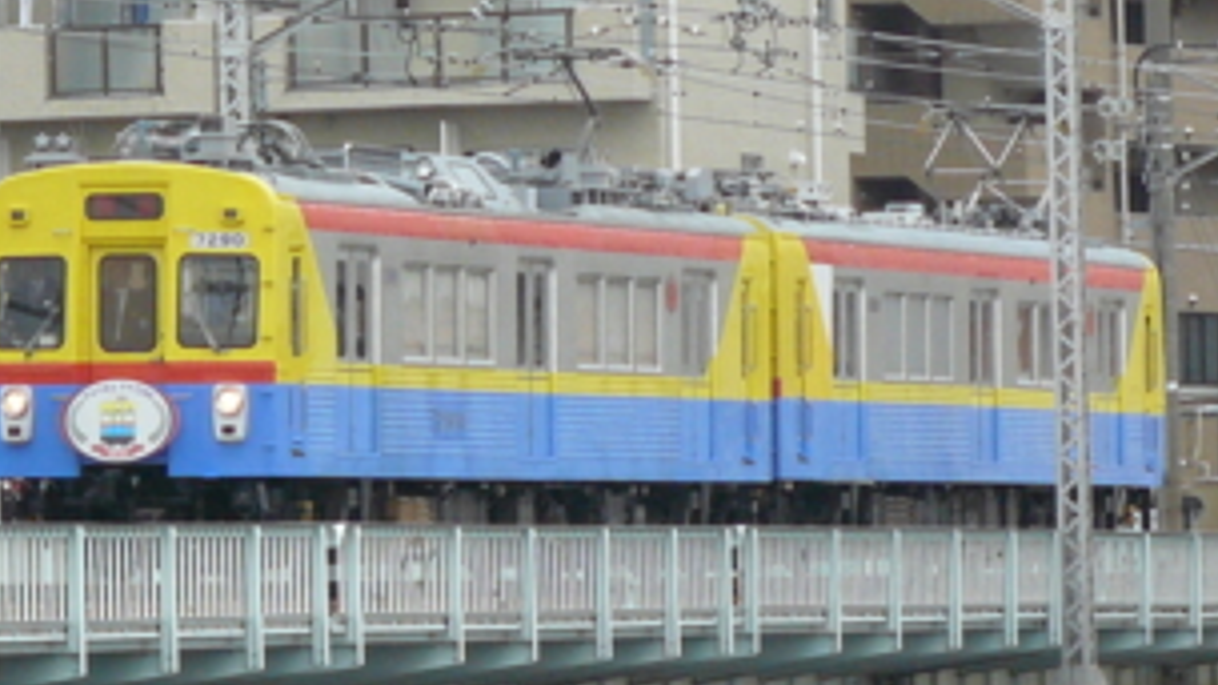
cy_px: 284
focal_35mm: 423
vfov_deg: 2.9
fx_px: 13661
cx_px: 477
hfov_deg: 5.1
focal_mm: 27.4
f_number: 3.3
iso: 200
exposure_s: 1/400
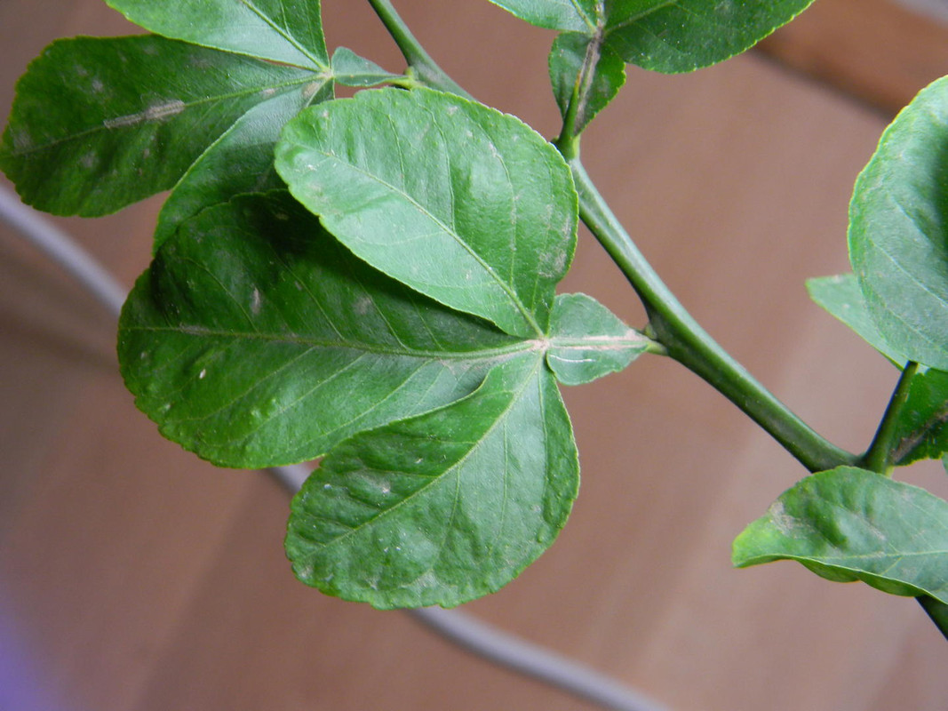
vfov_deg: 17.8
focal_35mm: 83
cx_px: 474
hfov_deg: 23.6
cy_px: 356
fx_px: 2273
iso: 193
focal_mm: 15.1
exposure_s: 1/30
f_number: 4.5
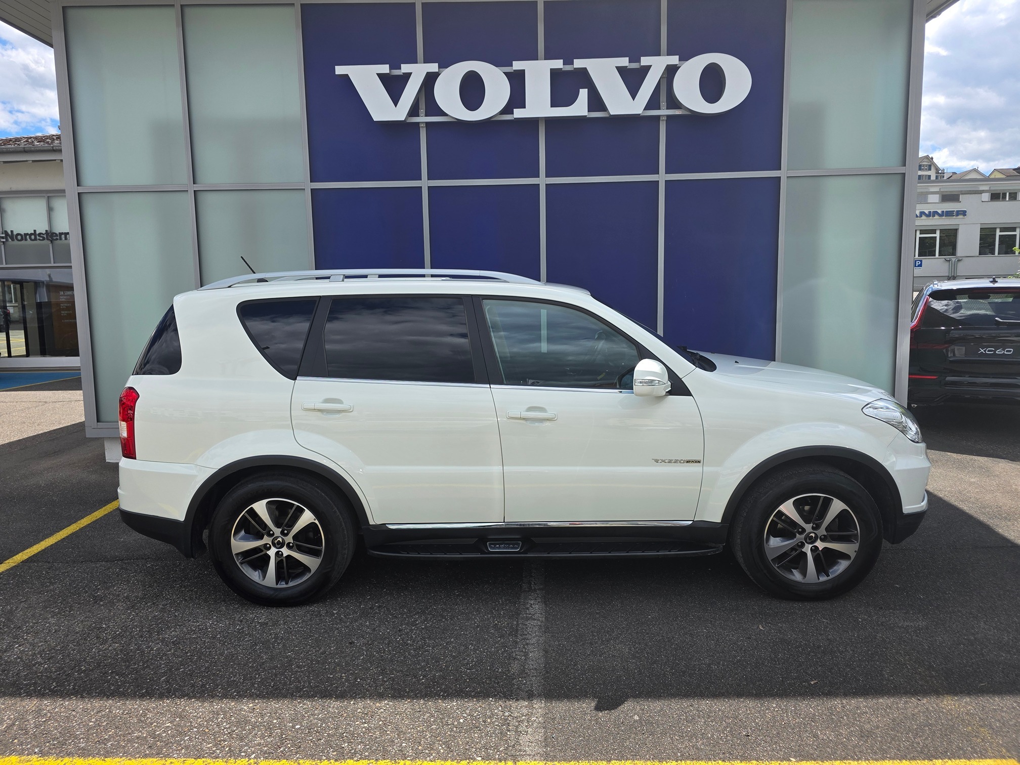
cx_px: 510
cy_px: 382
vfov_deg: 58.9
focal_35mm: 23
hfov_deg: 73.9
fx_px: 678
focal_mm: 6.3
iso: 80
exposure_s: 1/3972
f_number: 1.7
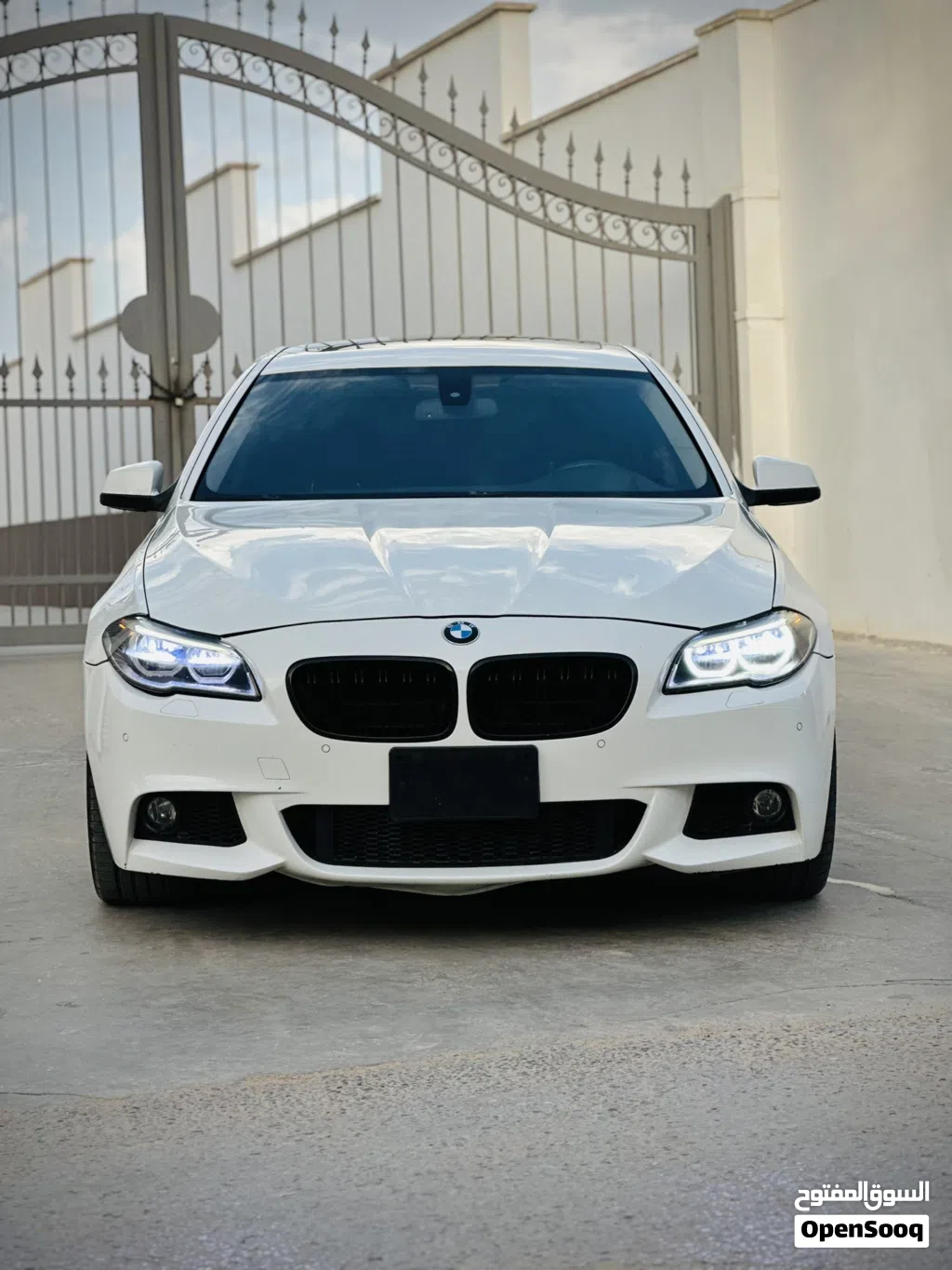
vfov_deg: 25.3
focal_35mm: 77
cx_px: 476
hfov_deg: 19.1
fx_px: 2823
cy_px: 635
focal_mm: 9
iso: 40
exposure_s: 1/250
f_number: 2.8
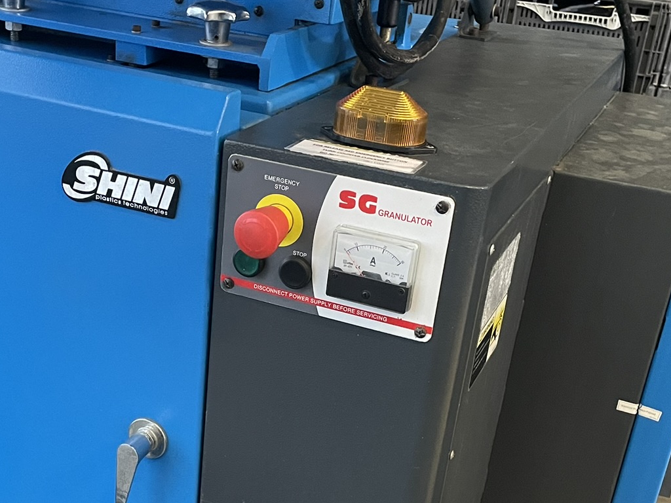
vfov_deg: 27.7
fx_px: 1008
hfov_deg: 36.6
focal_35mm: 52
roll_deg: -3.7
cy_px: 375
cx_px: 246
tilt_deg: -26.9
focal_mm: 4.2
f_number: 1.6
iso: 500
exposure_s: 1/25
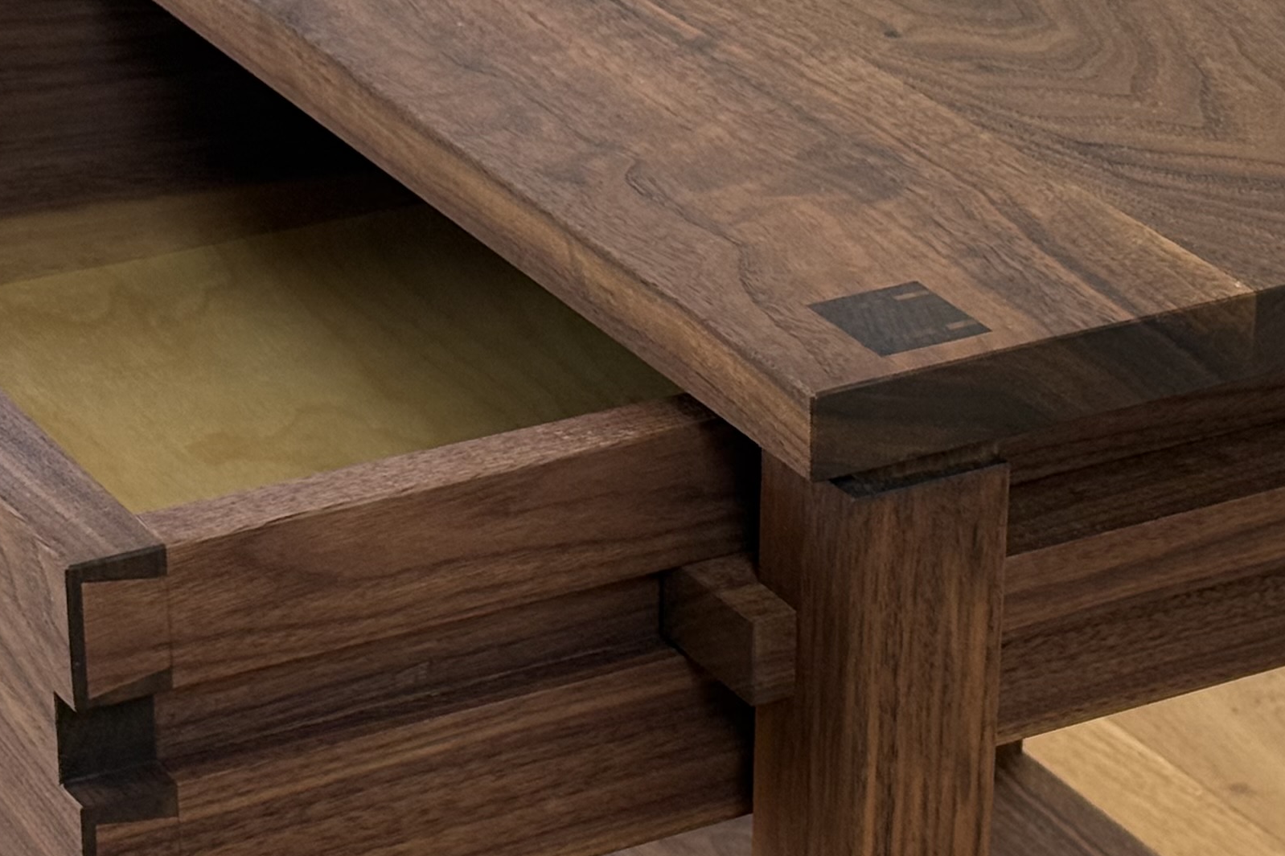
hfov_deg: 16.2
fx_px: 4497
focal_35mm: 126
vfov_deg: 10.9
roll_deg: -1.4
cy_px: 637
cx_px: 903
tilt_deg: -26.6
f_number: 1.78
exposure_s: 1/71
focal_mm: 6.76
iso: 100
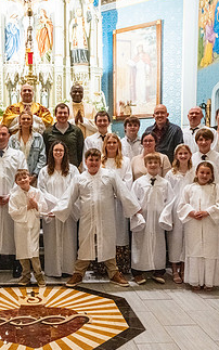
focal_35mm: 44
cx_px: 47
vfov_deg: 45.2
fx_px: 420
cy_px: 196
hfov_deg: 28.6
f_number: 11
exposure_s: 1/60
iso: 5000
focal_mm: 24
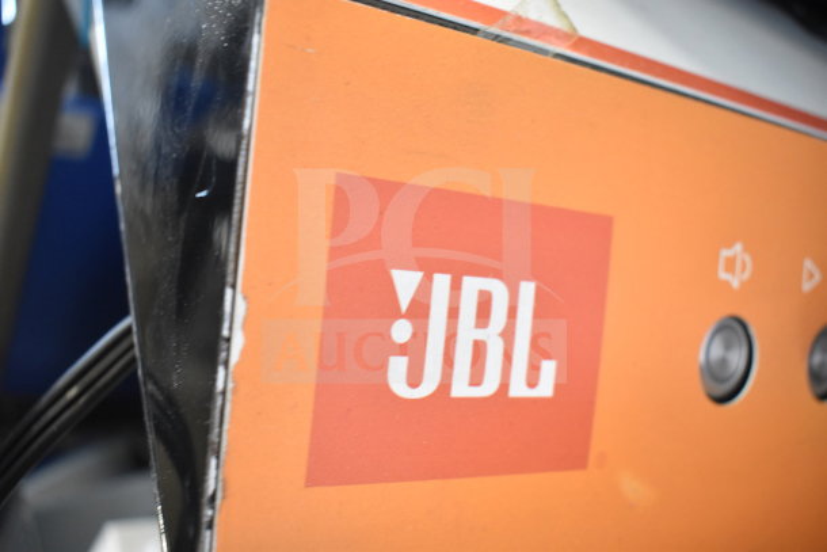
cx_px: 414
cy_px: 276
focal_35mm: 36
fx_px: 827
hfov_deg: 53.1
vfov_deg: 36.9
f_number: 4
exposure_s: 1/40
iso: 1800
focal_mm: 24
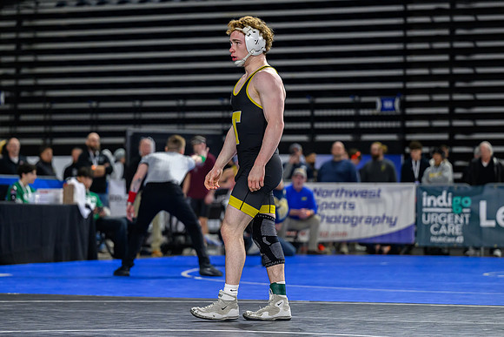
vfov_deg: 10.9
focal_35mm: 126
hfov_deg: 16.2
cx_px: 229
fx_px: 1767
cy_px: 160
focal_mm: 104
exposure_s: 1/800
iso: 3200
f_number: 2.8
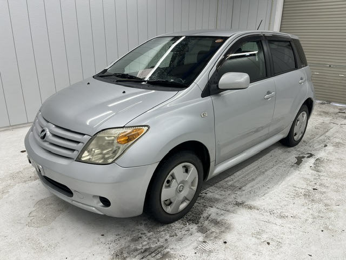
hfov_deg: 67.3
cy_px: 130
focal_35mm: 26
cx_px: 173
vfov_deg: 53.1
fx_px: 260
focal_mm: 5.1
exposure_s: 1/100
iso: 32
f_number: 1.6
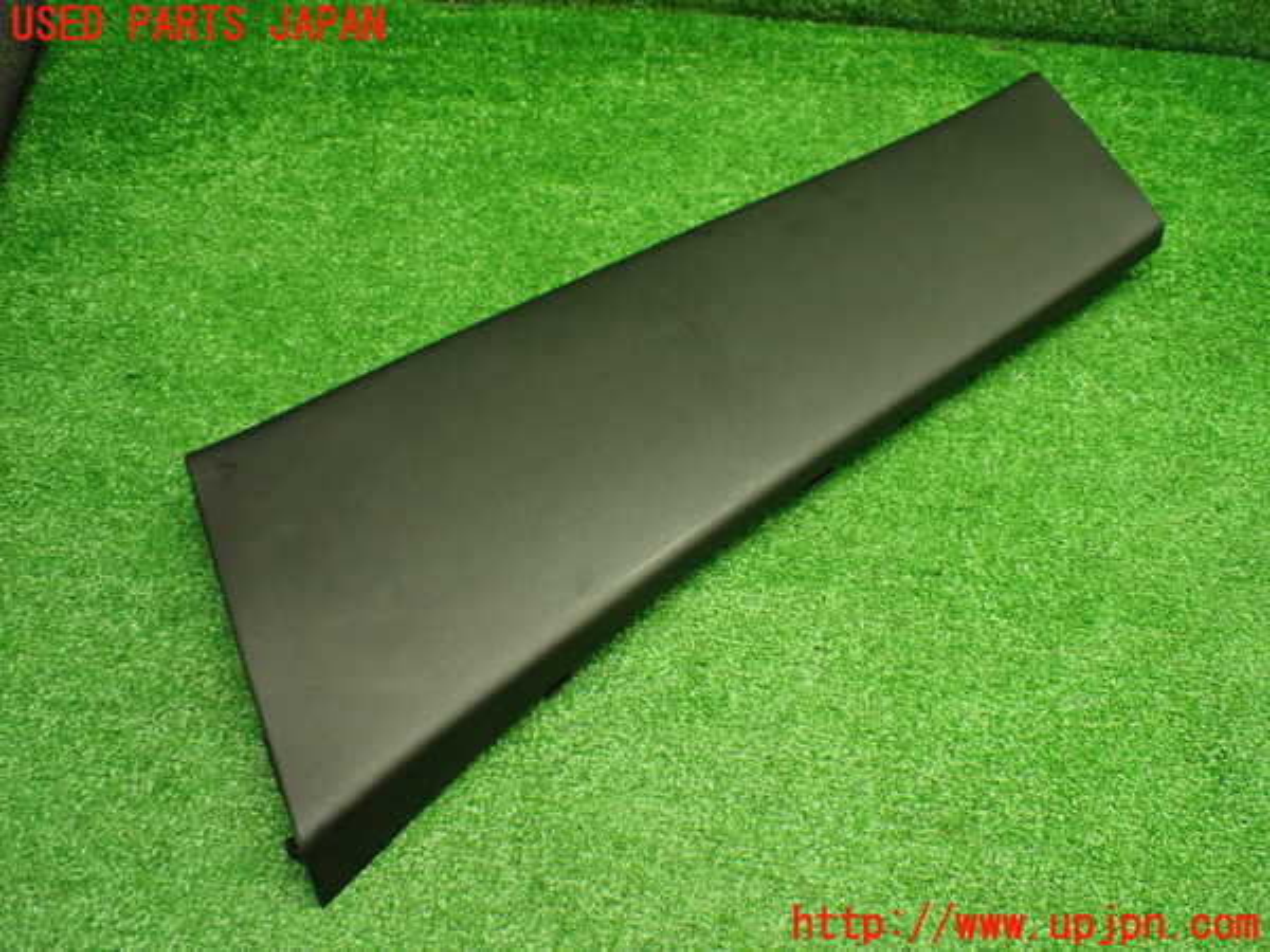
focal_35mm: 30
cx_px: 635
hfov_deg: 60.0
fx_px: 1101
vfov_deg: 46.8
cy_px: 476
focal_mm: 5.4
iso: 800
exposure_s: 1/125
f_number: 2.3
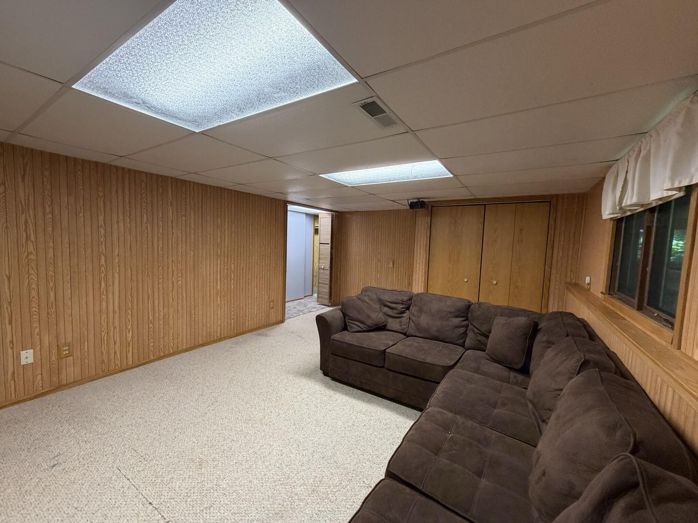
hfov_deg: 102.1
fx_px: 282
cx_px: 349
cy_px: 262
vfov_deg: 85.7
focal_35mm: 14
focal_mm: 2.22
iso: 320
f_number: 2.2
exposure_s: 1/60
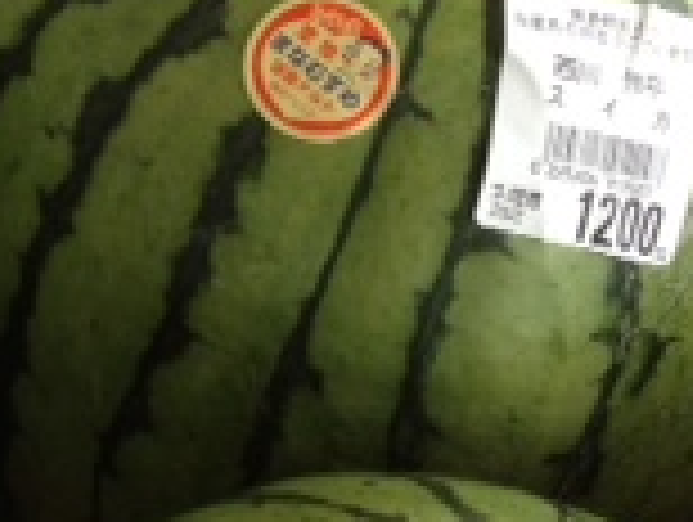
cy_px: -76
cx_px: -207
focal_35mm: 145
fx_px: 2907
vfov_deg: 10.1
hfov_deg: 13.1
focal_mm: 4.28
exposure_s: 1/120
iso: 100
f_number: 2.4
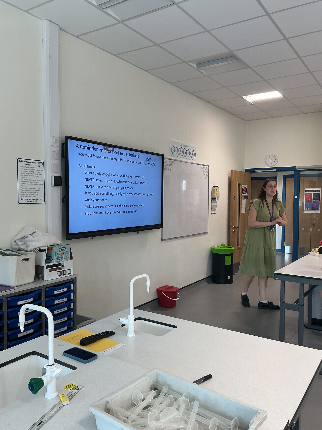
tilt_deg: -2.6
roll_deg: +0.1
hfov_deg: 48.2
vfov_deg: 61.7
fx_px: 360
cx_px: 161
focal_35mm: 29
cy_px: 215
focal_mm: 3
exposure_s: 1/60
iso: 40
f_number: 1.8
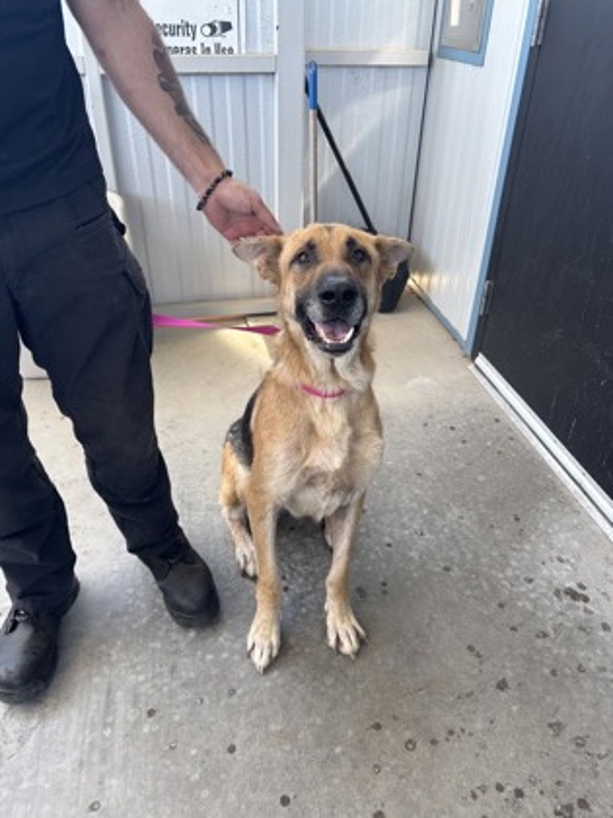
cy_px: 409
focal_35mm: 26
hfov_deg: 53.1
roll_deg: -0.8
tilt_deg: -32.9
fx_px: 614
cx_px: 306
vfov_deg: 67.3
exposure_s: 1/121
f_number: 1.6
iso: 50
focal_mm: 5.96
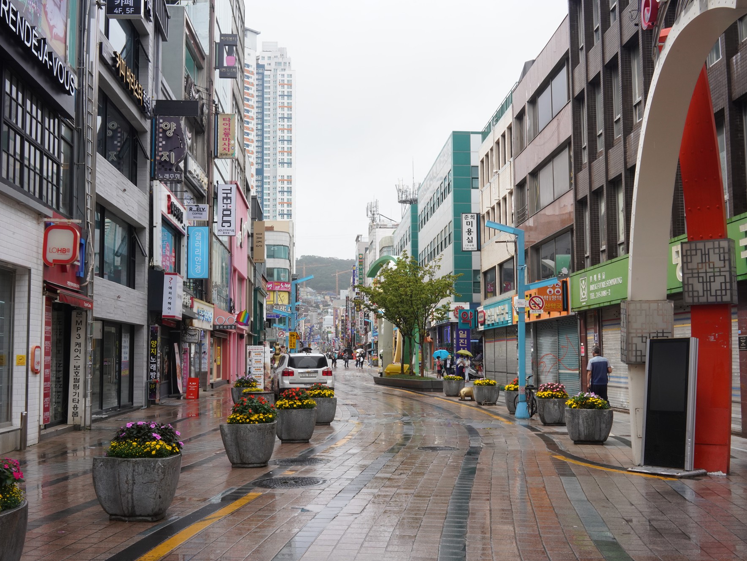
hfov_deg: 48.9
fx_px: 820
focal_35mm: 38
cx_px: 355
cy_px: 281
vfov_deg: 37.7
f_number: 22
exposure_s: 1/100
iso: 800
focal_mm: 35
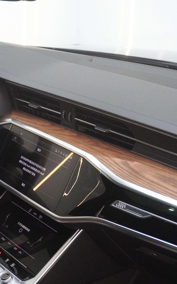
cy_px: 142
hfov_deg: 16.2
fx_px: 610
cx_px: 6
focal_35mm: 79
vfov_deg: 26.1
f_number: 6.3
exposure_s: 1/80
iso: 6400
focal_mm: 34
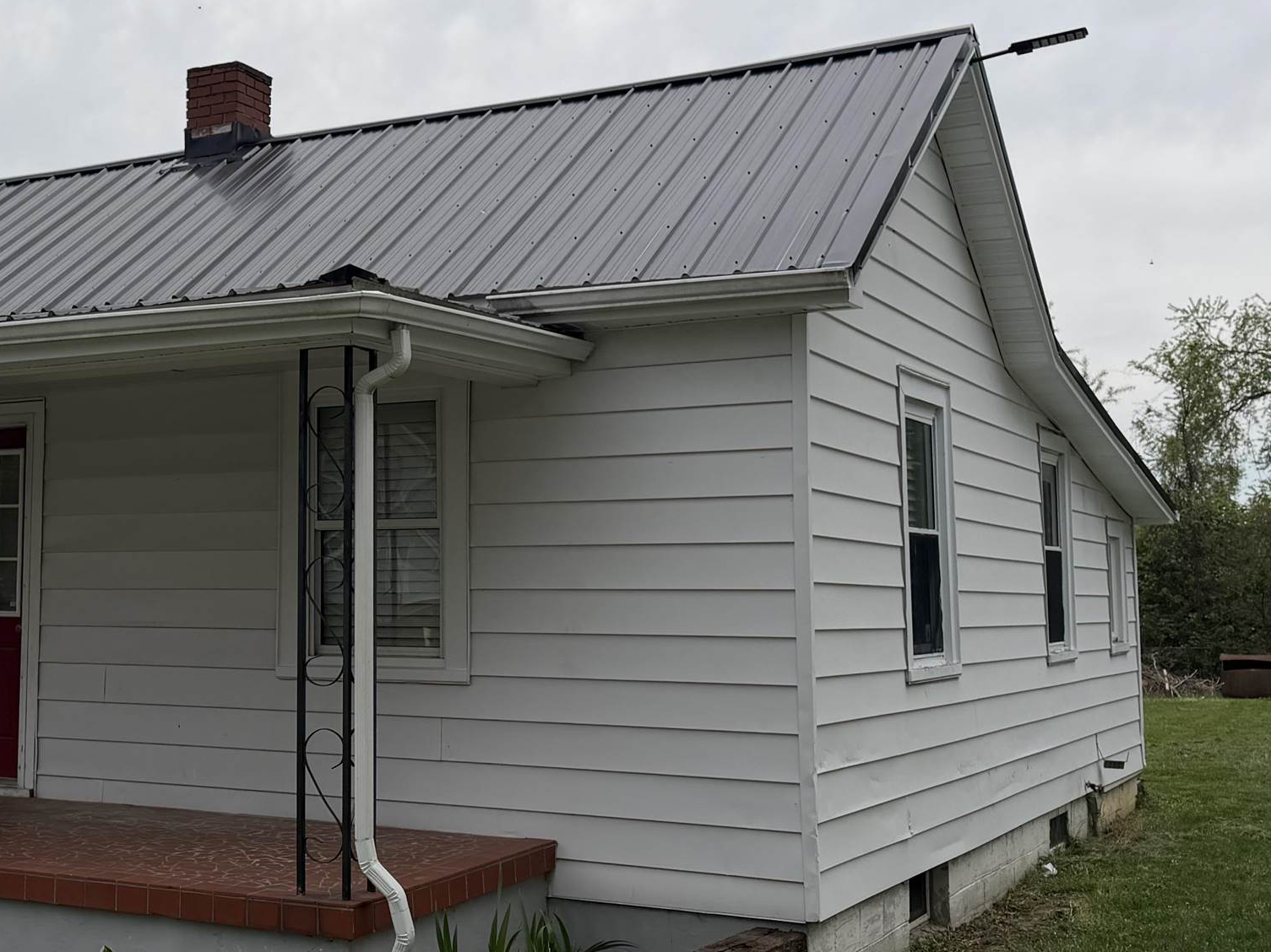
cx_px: 274
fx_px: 1799
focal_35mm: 49
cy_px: 398
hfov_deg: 37.7
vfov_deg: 29.6
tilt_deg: +5.3
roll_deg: -0.3
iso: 80
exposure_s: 1/8130
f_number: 1.78
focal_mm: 6.76
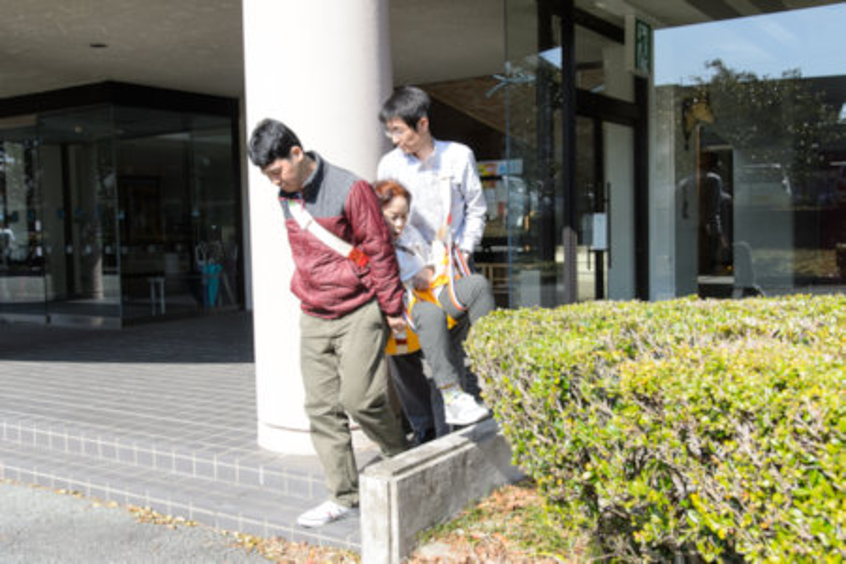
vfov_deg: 35.1
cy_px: 282
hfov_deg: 50.7
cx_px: 423
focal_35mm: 38
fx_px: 893
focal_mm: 38
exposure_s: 1/500
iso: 560
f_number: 8
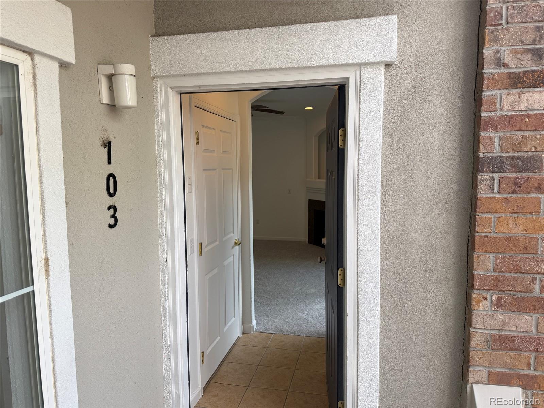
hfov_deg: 71.6
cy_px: 204
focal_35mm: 24
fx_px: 377
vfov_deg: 56.8
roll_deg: +0.5
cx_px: 272
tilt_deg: -4.7
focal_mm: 6.76
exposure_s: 1/155
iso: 64
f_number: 1.78
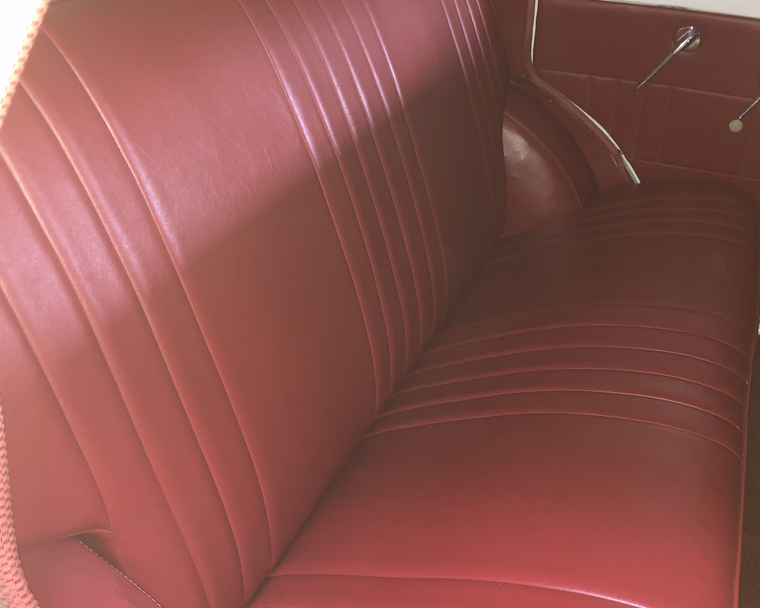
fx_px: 832
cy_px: 291
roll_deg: -5.2
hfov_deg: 48.8
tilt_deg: -30.2
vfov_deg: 40.1
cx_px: 448
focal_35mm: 37
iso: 64
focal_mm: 3.99
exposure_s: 1/12
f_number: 1.8
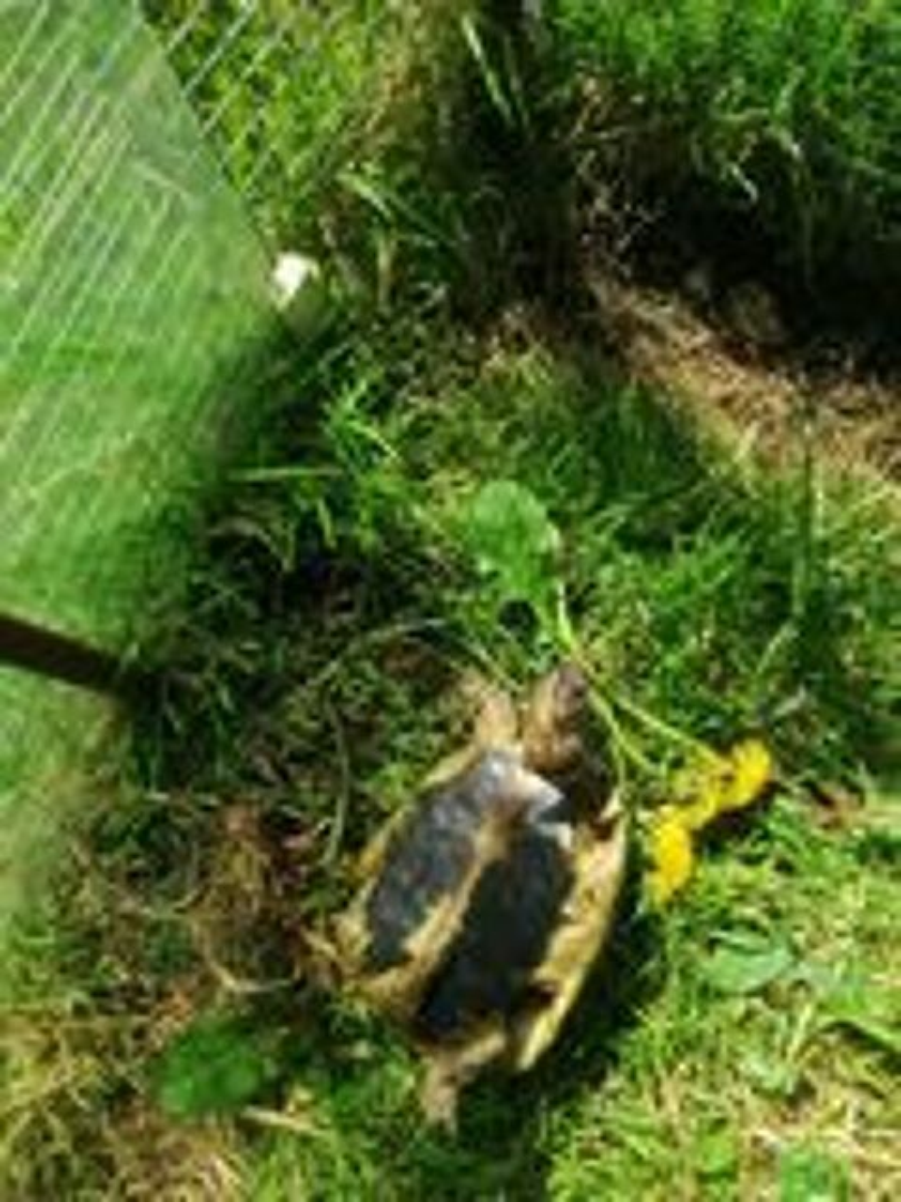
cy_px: 601
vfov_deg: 65.3
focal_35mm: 27
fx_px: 937
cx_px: 450
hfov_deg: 51.4
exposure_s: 1/675
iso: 50
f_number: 1.8
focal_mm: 3.96
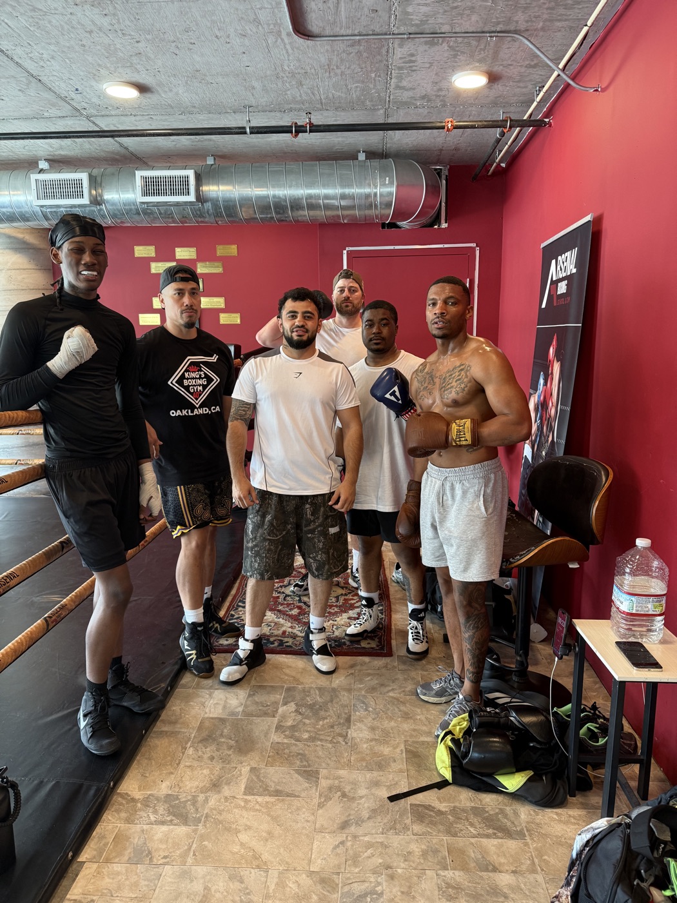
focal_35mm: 24
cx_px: 338
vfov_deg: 71.6
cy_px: 452
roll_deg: +2.6
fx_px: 626
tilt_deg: -6.3
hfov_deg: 56.8
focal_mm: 6.76
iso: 200
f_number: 1.78
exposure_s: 1/60
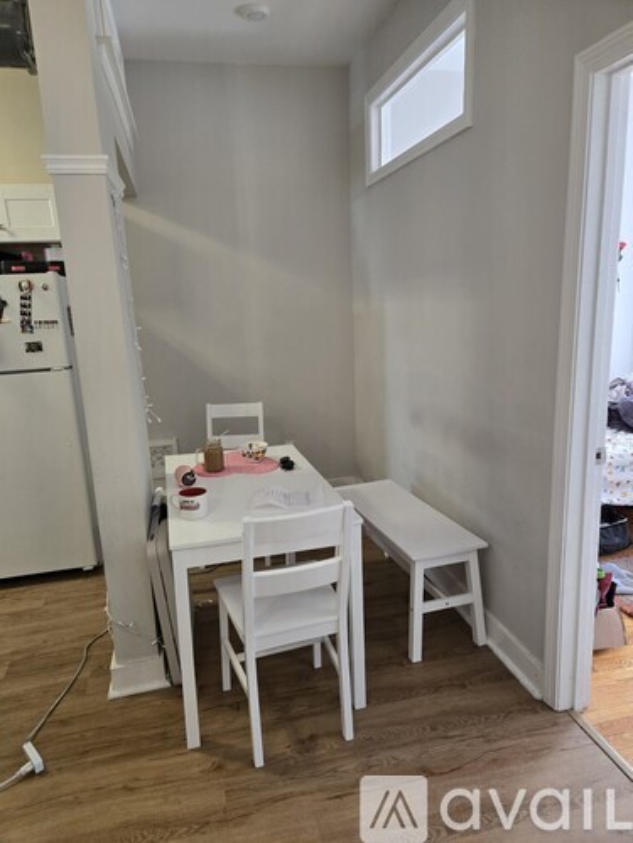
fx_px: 561
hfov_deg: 58.9
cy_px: 422
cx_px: 316
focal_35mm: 23
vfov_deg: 73.9
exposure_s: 1/120
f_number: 1.8
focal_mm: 5.4
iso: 400
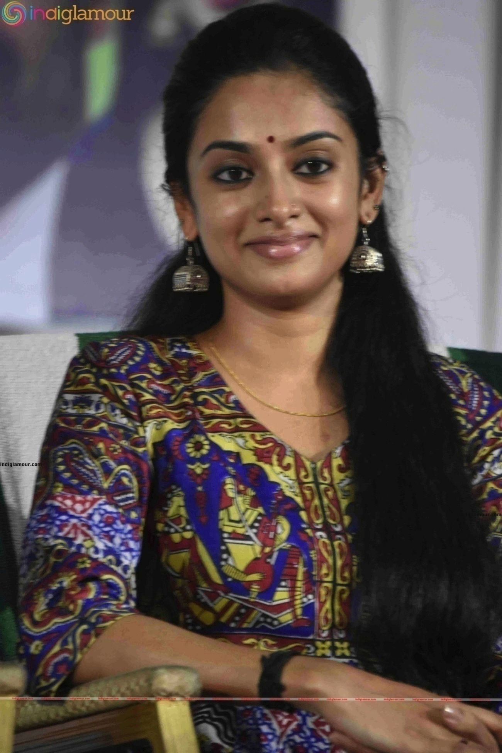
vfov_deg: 7.4
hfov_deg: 5.0
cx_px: 251
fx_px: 5804
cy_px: 376
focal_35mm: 278
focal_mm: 185
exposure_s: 1/100
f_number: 5.6
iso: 2500
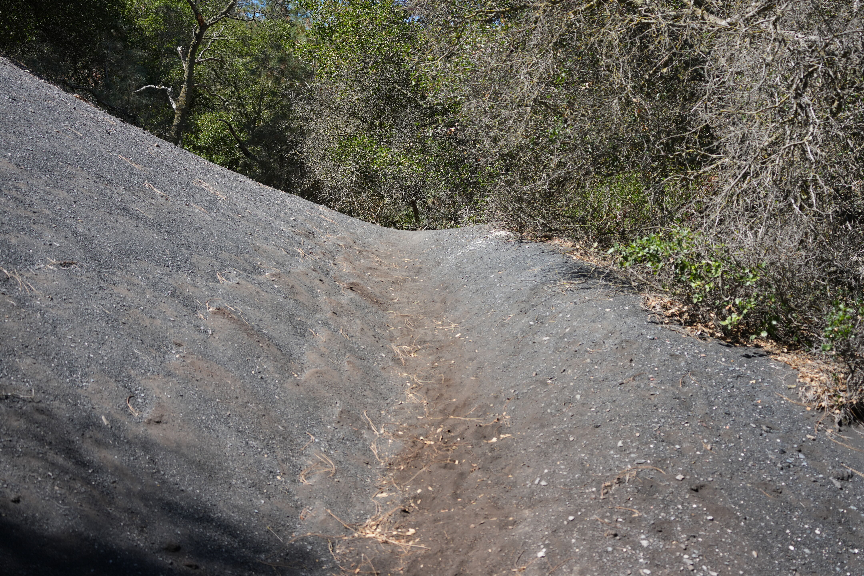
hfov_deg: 38.9
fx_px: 1224
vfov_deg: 26.5
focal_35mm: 51
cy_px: 288
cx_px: 432
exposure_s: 1/1000
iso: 320
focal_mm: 51
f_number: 4.5
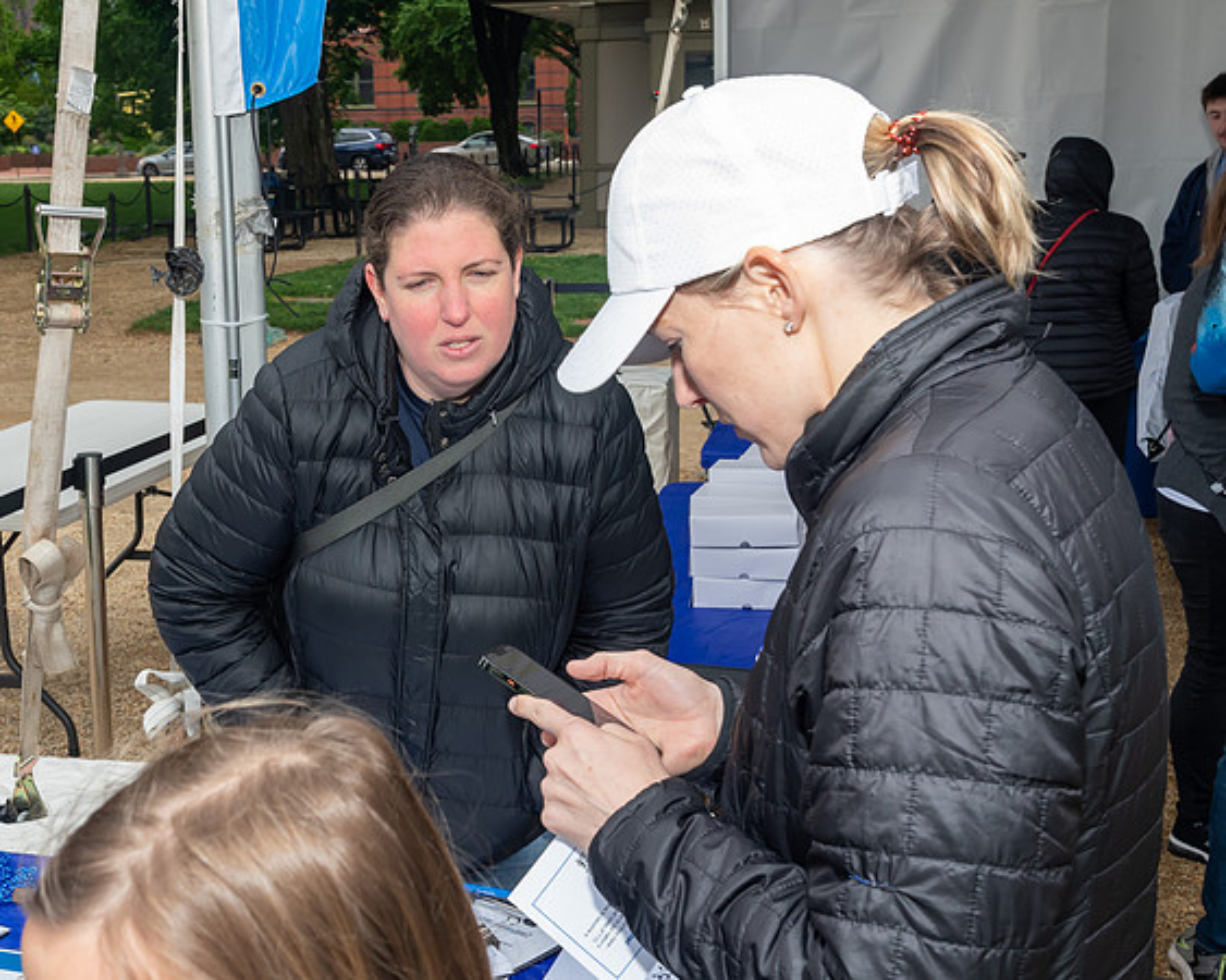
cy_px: 533
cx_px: 435
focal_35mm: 48
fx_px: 1750
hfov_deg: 38.3
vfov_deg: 31.3
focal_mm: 20
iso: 320
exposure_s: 1/250
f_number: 6.3
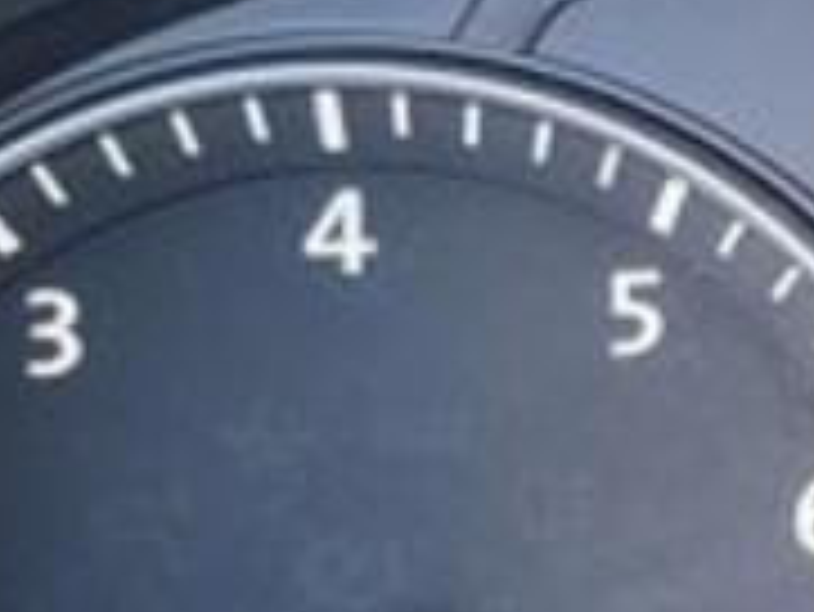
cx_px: 1457
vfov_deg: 10.1
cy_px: 540
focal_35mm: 147
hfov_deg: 12.3
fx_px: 3459
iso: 200
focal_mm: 5.4
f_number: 1.8
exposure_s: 1/40
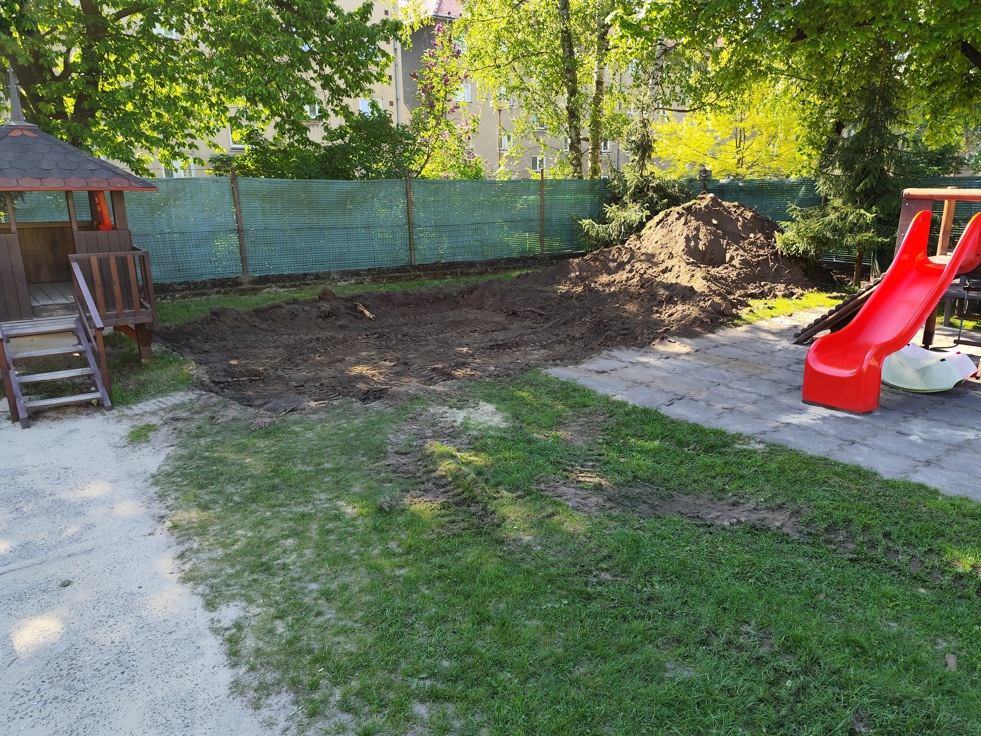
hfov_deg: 71.6
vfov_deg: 56.8
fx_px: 680
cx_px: 511
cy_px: 376
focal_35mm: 24
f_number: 1.65
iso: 50
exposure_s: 1/144
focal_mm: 6.19
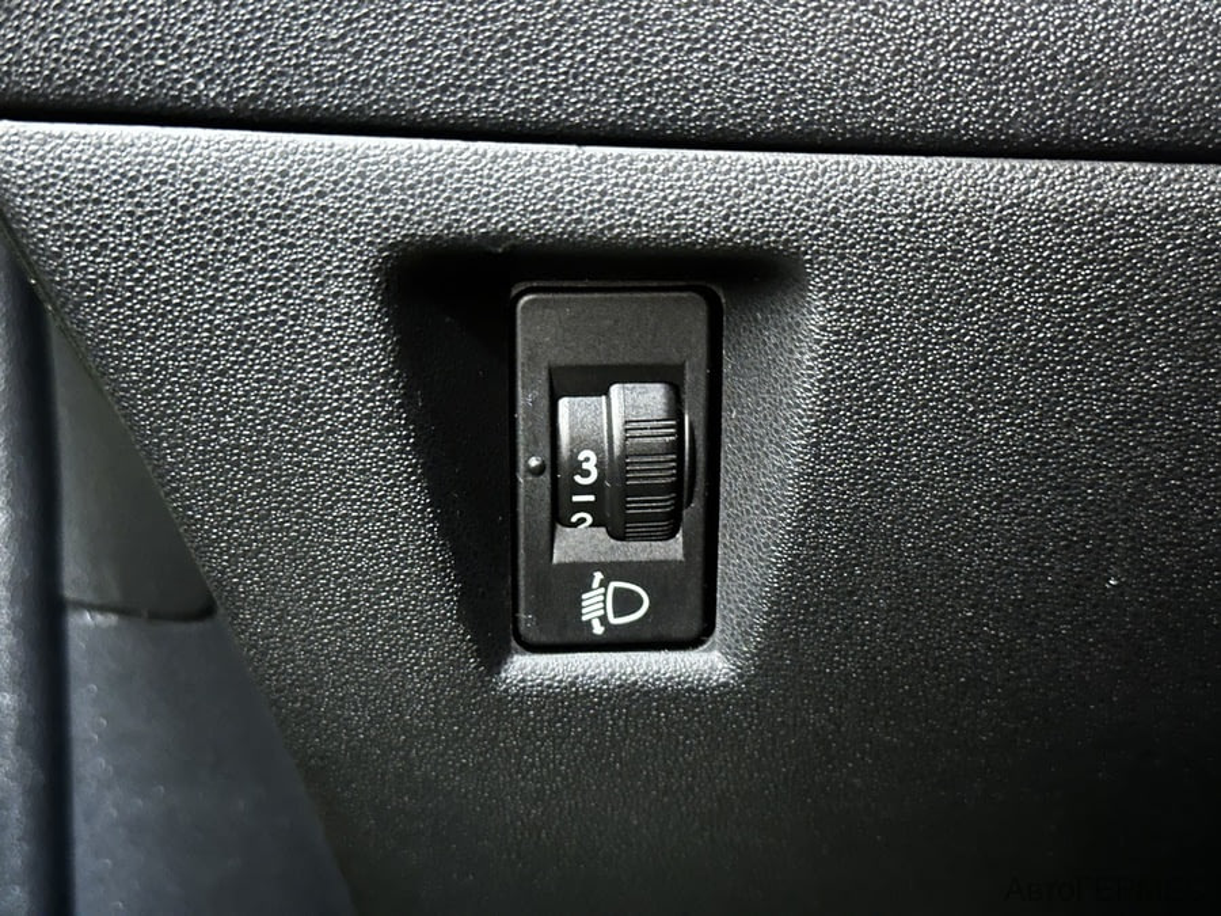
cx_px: 610
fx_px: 1693
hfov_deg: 39.7
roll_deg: -1.0
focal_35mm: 48
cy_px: 458
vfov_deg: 30.3
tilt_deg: -11.8
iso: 500
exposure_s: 1/2
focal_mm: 6.86
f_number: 1.78
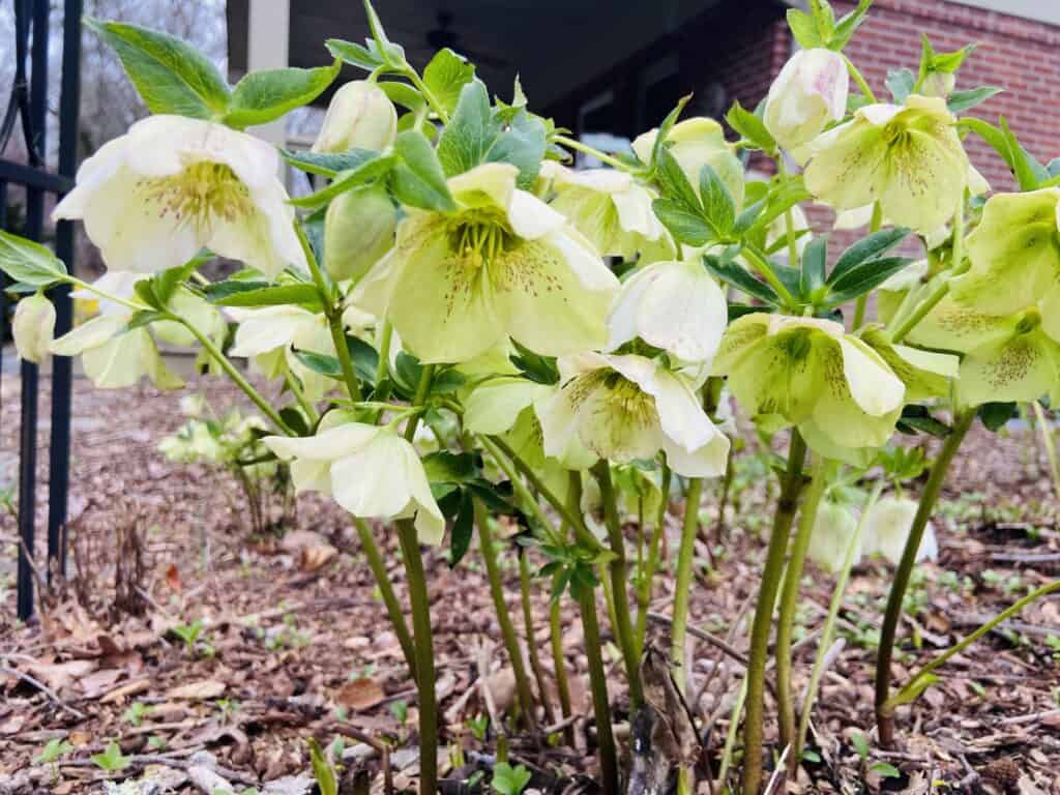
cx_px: 530
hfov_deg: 67.3
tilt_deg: -7.8
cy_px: 398
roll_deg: -4.1
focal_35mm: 26
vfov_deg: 53.1
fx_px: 796
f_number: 1.8
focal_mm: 4.25
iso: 32
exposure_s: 1/324
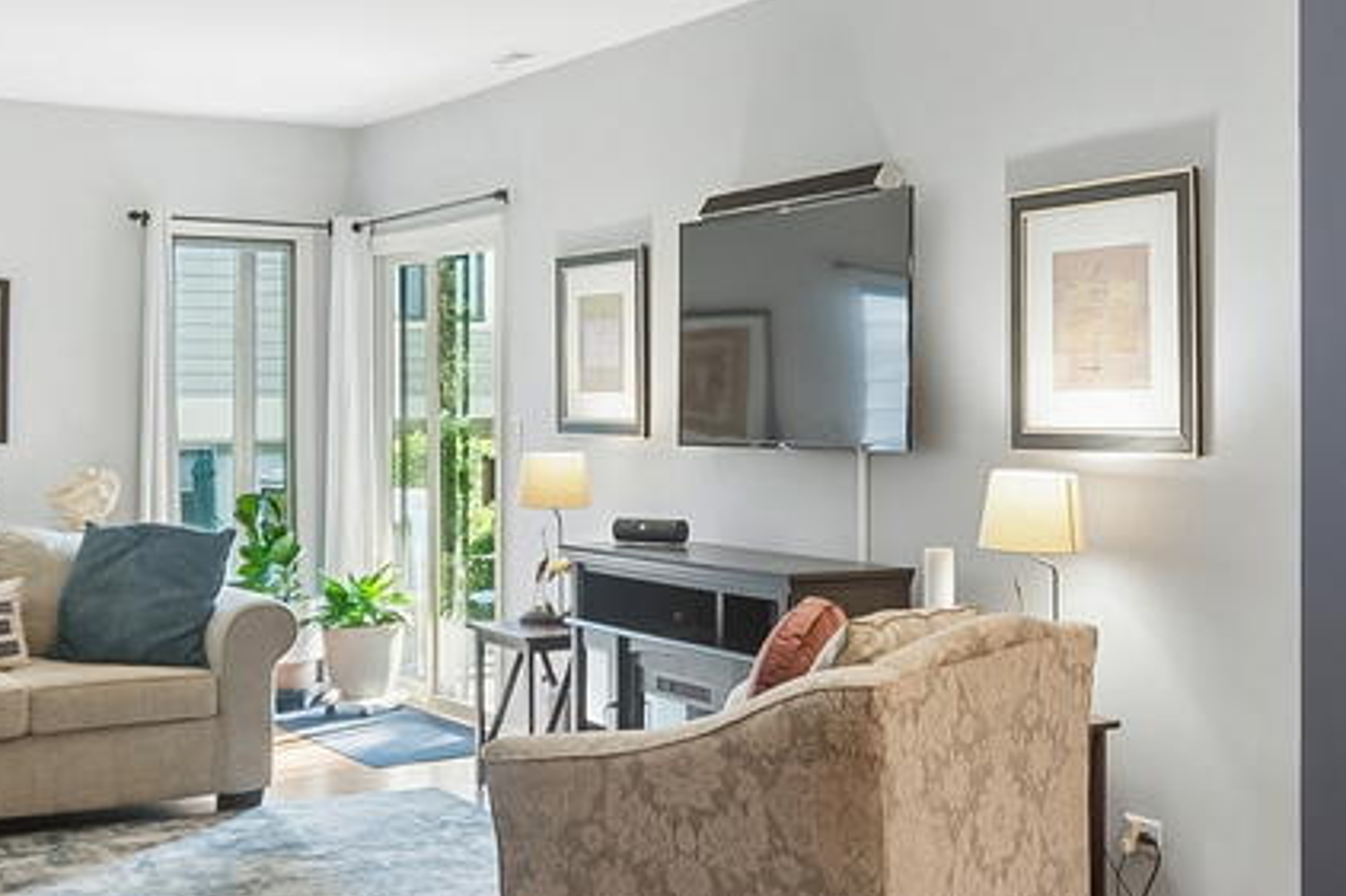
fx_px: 1869
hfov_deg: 39.4
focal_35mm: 50
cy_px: 370
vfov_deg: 26.9
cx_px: 834
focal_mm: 13
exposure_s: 1/2.5
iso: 400
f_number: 8
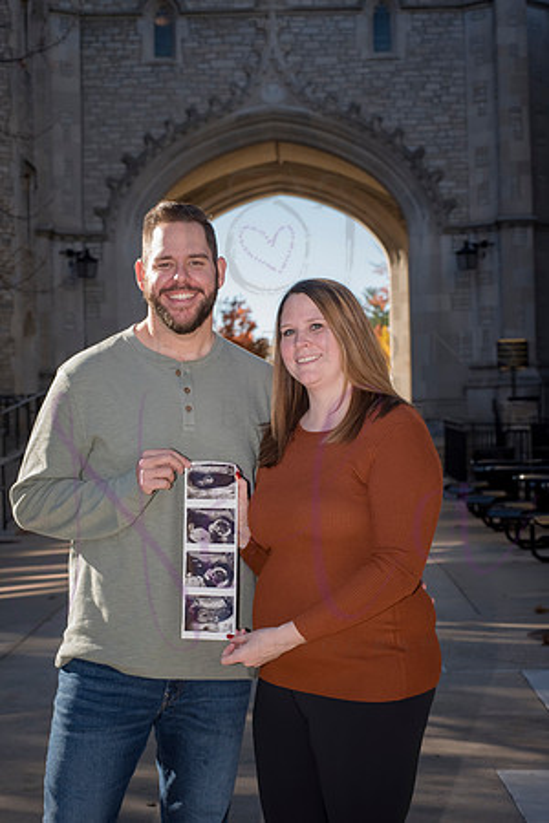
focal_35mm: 80
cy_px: 412
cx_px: 274
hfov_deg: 17.1
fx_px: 1830
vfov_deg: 25.4
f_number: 10
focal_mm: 80
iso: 800
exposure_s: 1/500
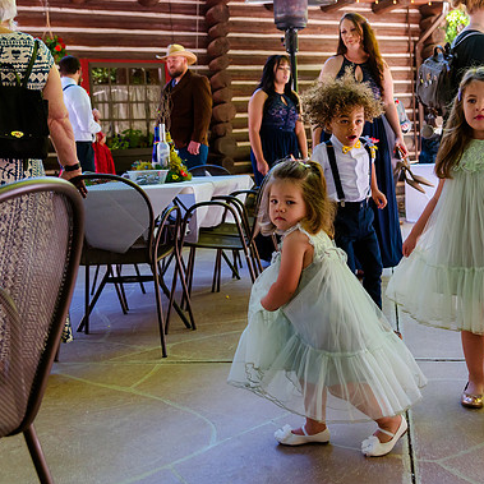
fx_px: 728
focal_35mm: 46
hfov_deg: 36.6
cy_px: 184
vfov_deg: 36.6
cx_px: 304
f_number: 4
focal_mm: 28
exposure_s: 1/400
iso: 1250
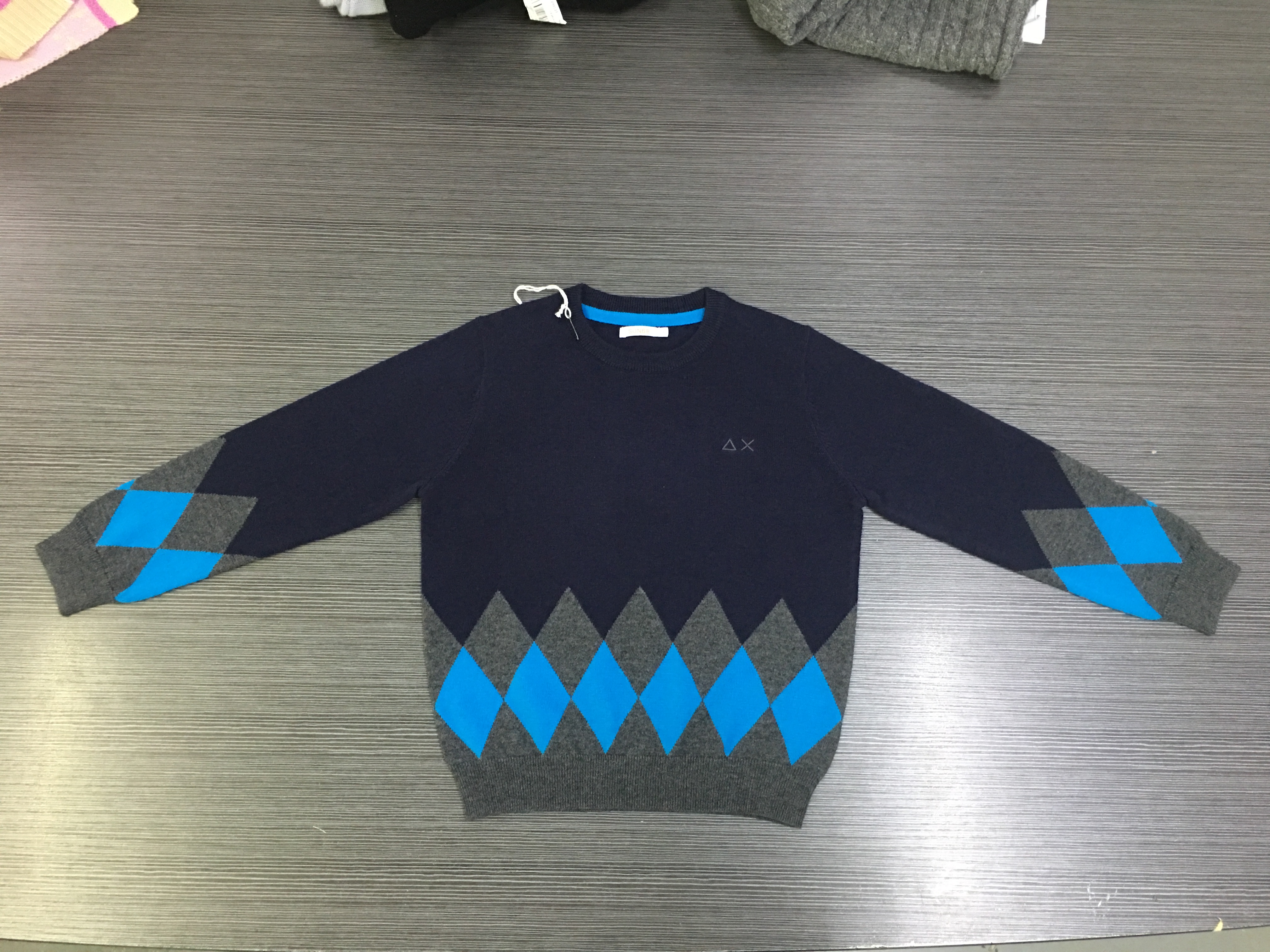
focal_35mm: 29
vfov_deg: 48.2
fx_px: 1064
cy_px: 476
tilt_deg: -74.1
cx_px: 635
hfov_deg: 61.7
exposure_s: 1/8
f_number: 2.2
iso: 160
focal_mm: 4.15
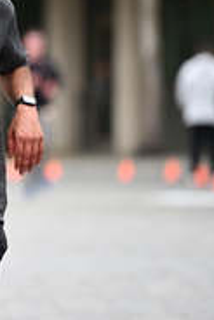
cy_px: 54
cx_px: -86
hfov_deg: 2.4
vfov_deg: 3.5
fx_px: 5179
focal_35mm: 582
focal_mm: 195
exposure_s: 1/2000
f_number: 2.8
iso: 640
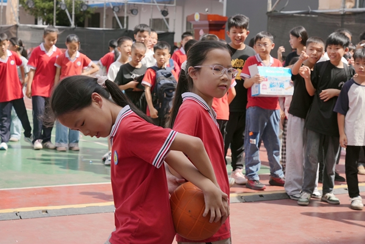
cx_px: 182
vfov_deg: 18.2
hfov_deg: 27.0
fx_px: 761
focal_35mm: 75
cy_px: 122
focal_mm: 75
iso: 320
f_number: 8
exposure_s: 1/400
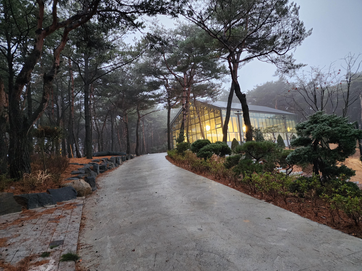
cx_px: 181
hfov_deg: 73.9
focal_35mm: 23
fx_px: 241
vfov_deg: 58.9
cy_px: 136
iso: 640
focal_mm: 6.4
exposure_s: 1/40
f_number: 1.8
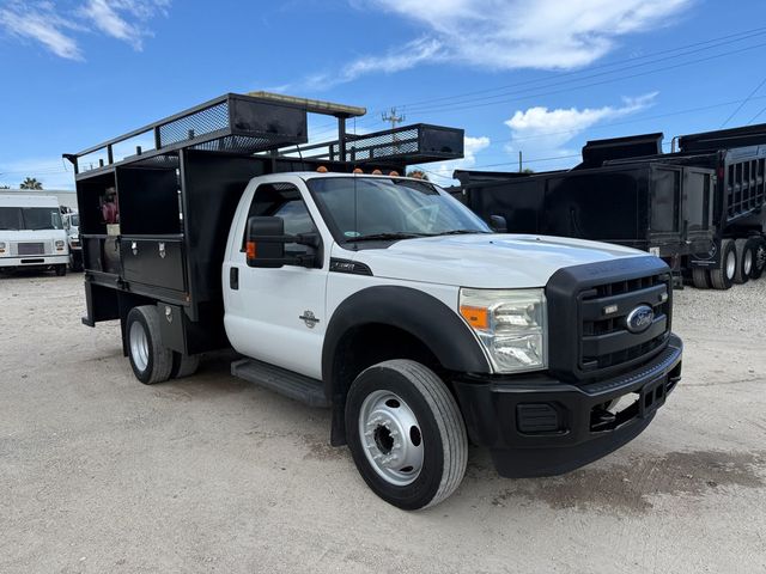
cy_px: 287
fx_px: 531
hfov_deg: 71.6
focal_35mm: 24
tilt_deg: -2.3
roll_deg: +1.3
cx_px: 383
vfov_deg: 56.8
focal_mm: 6.76
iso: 80
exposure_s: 1/3021
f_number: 1.78
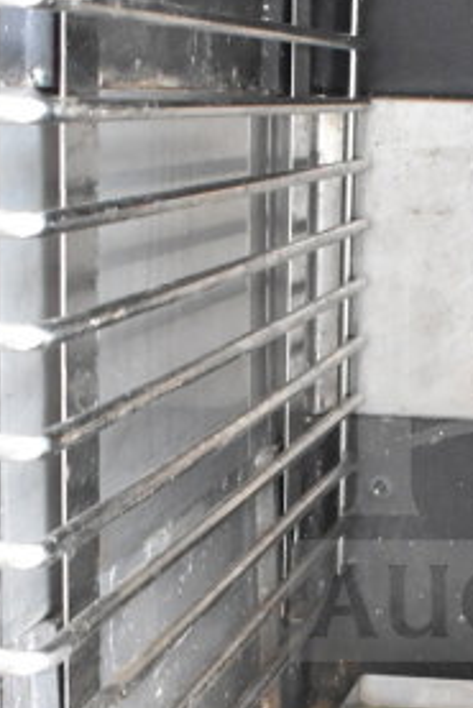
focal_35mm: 99
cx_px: 575
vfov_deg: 20.5
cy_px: 459
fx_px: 1949
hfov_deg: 13.4
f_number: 6.3
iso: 6400
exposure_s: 1/160
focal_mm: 20
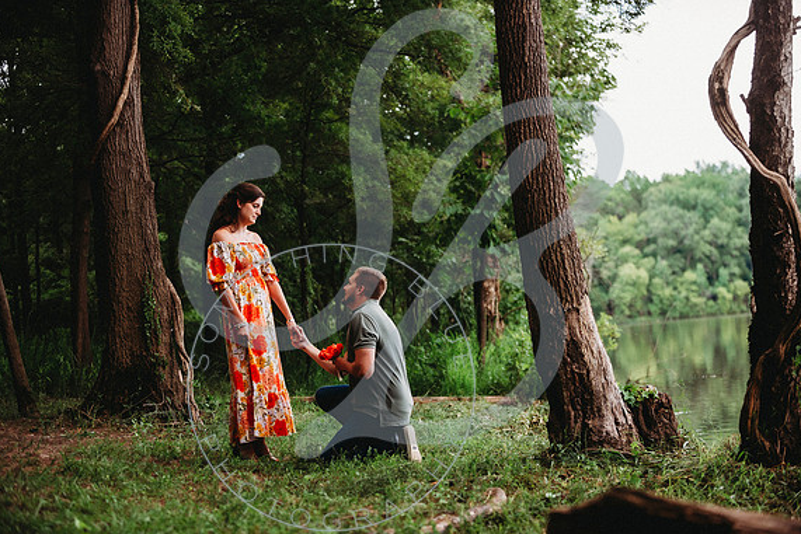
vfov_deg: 18.9
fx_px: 1602
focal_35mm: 72
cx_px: 398
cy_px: 270
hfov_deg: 28.1
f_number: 2.8
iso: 1250
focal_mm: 70
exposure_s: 1/320
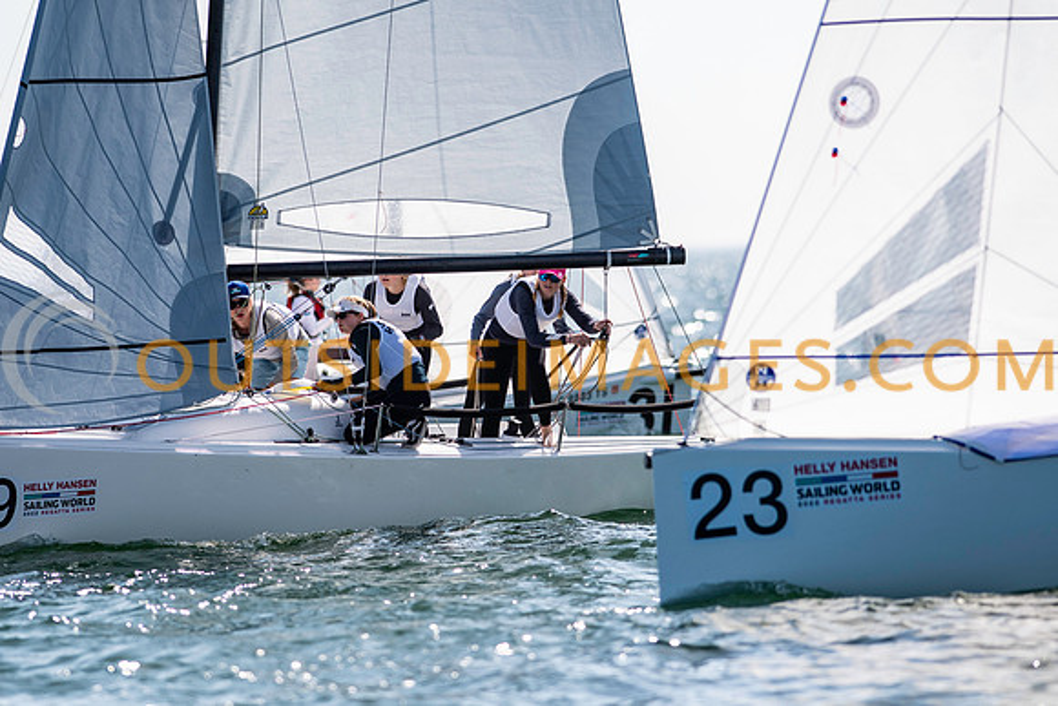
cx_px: 529
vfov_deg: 3.0
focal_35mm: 458
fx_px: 13460
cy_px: 353
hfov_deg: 4.5
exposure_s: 1/3200
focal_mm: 300
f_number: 5
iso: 200
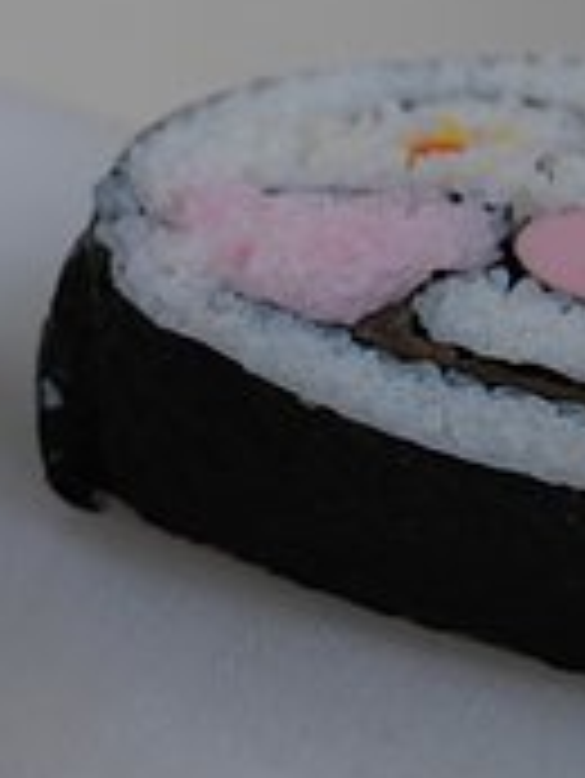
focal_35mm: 162
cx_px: -297
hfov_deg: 8.9
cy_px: 157
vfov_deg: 12.1
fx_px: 3646
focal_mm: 38
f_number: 4.8
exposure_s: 1/30
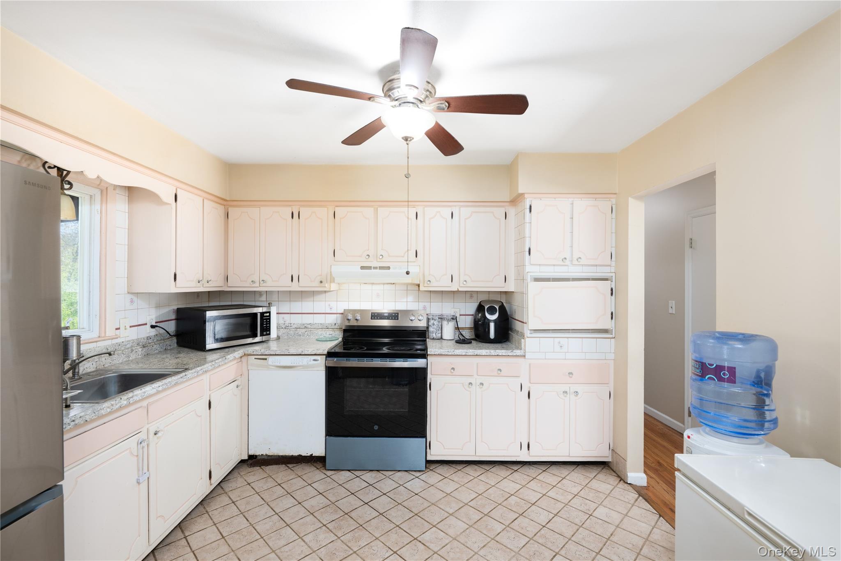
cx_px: 420
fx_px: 374
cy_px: 280
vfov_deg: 73.7
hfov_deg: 96.7
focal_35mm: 16
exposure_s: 1/80
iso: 125
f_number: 7.1
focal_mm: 16
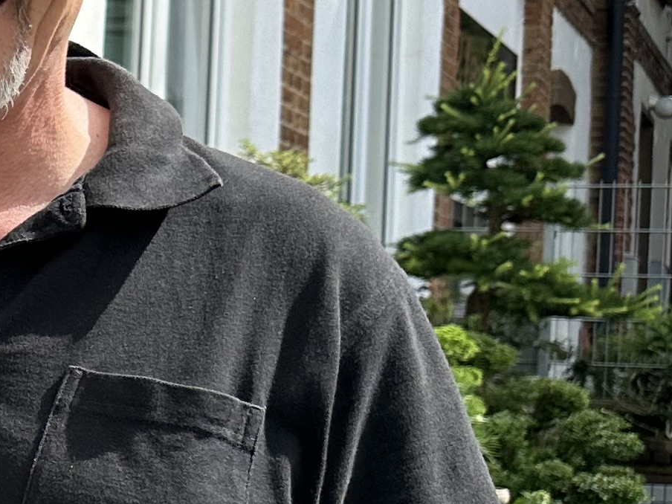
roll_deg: -2.1
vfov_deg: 13.8
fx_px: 2077
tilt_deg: +0.0
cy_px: 351
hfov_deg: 15.3
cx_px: -610
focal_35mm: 107
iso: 80
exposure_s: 1/4184
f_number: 1.78
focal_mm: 6.86
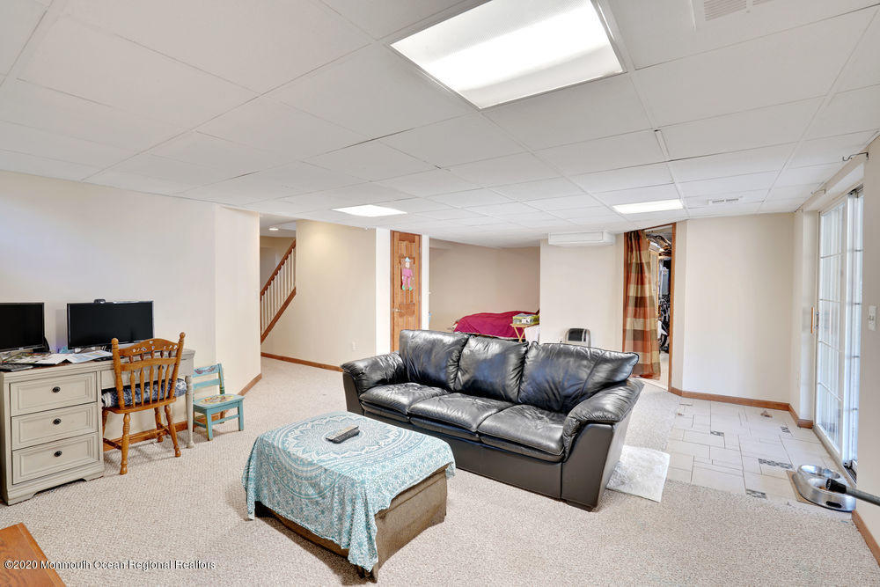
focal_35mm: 16
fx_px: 391
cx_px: 440
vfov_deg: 73.8
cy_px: 294
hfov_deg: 96.7
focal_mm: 16
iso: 100
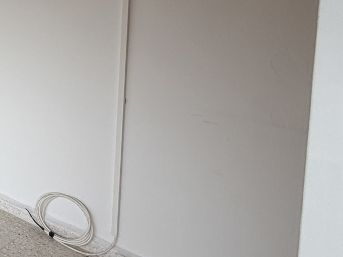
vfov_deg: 30.8
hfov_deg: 27.4
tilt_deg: -3.7
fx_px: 436
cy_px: 7
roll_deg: +0.5
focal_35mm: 44
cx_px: -185
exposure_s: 1/393
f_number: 2.2
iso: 50
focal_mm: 2.22
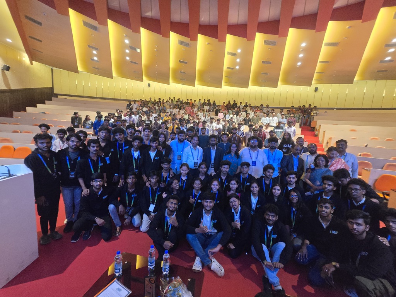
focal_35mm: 13
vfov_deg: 89.9
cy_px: 148
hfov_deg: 106.2
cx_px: 198
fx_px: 149
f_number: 2.2
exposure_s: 1/50
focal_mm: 2.2
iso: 1600
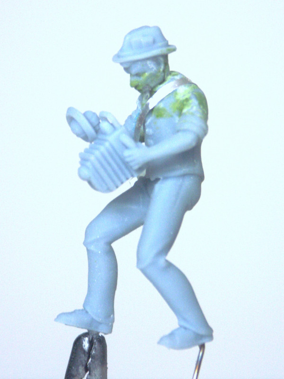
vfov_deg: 9.9
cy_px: 190
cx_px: 142
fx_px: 2188
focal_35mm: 200
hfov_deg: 7.4
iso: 200
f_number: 3.5
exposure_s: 1/30
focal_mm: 50.8
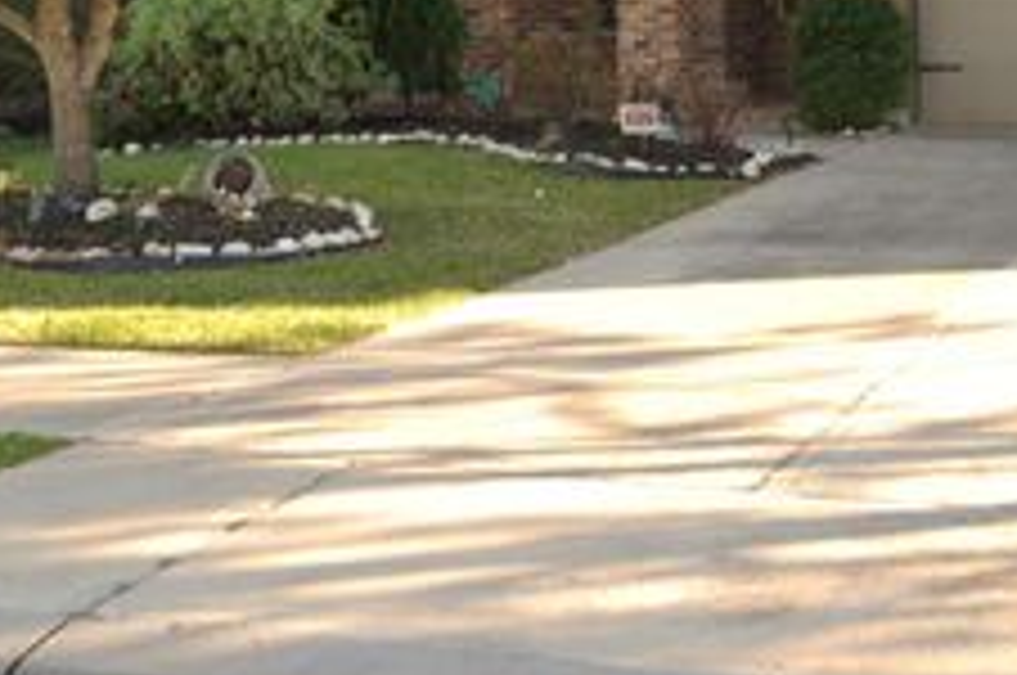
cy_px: -9
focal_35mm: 73
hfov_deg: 27.3
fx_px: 2059
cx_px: 796
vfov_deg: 18.1
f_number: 9.5
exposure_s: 1/20
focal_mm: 22
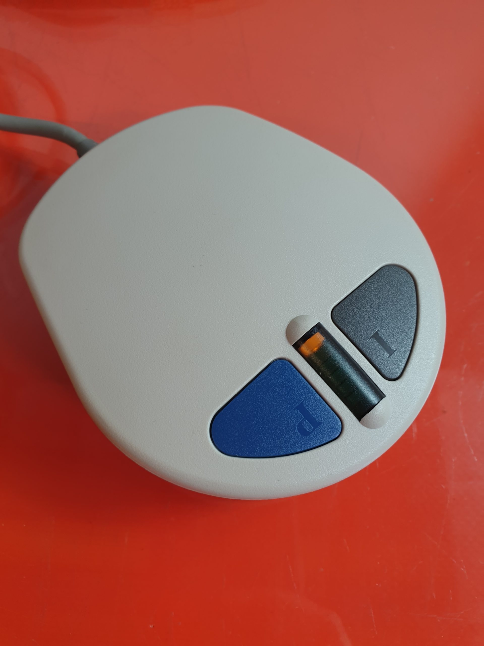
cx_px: 242
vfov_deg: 67.3
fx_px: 485
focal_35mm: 26
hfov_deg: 53.1
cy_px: 323
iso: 50
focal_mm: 4.3
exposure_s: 1/50
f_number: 2.4
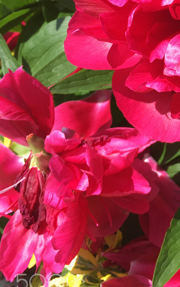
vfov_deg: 31.2
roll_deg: -0.9
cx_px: 215
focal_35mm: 63
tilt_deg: -30.3
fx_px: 495
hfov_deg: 19.5
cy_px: 36
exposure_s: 1/591
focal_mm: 4.15
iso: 25
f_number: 2.2
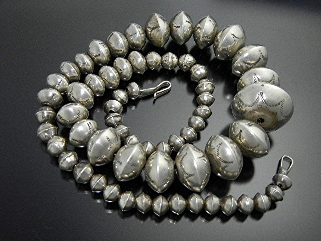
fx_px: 417
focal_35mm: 45
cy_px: 120
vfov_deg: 32.2
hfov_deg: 42.1
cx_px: 160
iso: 800
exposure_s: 1/30
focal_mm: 8.1
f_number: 7.6
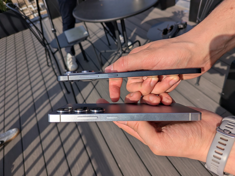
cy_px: 88
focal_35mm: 24
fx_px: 163
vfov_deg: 56.8
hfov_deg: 71.6
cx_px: 118
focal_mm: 4.53
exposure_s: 1/5076
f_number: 1.7
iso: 43
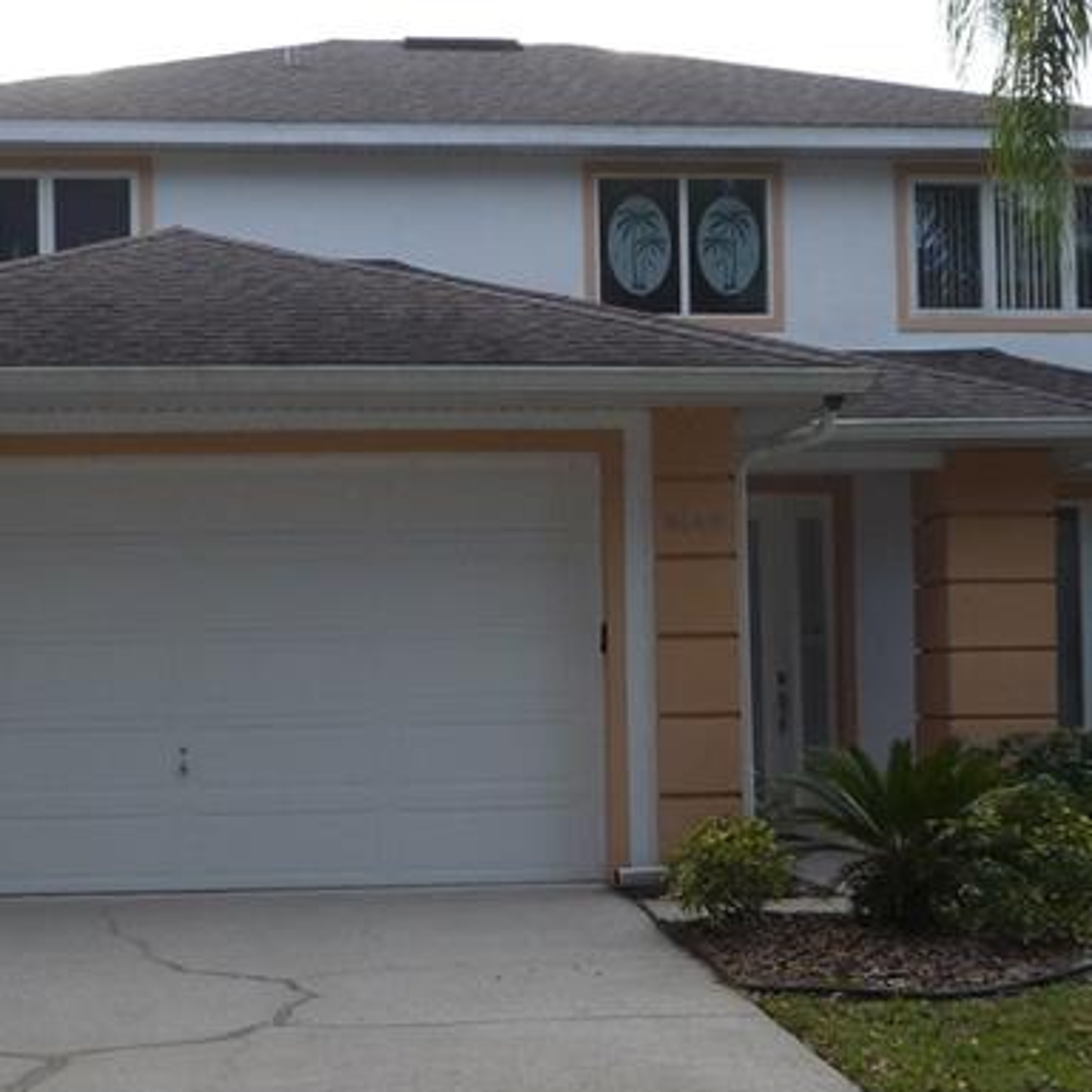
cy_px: 680
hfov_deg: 26.0
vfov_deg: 26.0
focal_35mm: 66
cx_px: 410
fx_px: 2356
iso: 100
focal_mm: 4.7
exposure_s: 1/250
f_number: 3.3
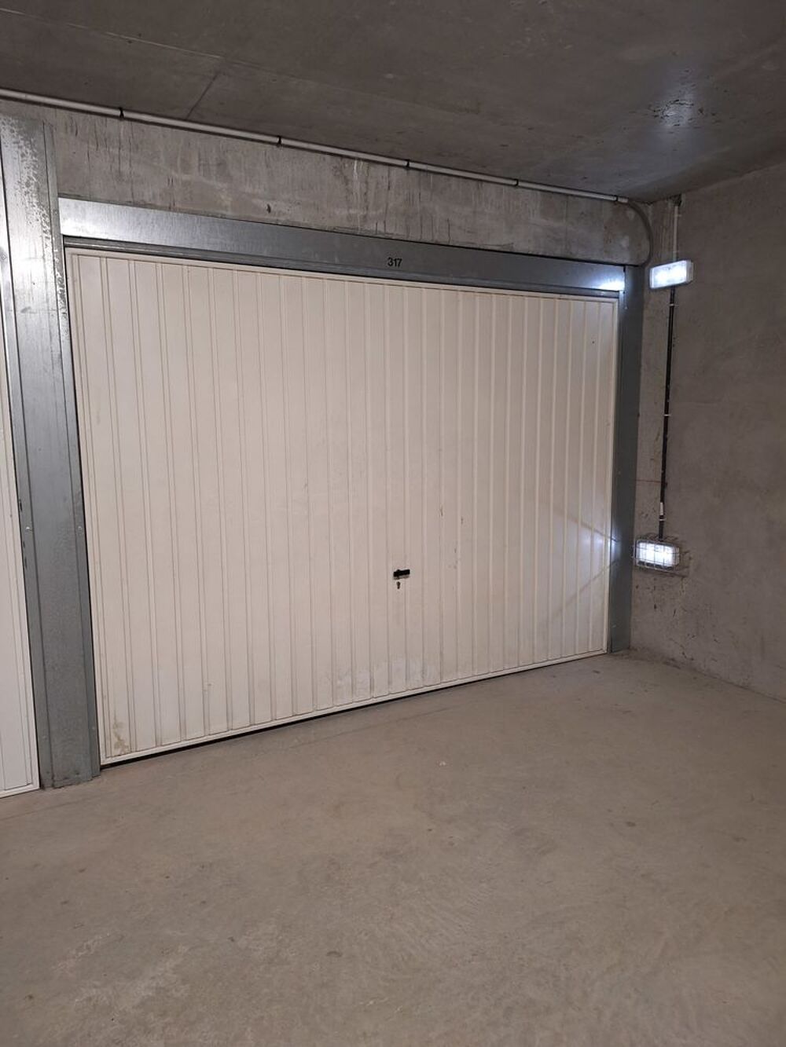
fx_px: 696
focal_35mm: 23
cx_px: 393
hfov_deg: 58.9
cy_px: 524
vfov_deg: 73.9
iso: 250
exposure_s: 1/33
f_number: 1.8
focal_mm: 5.54
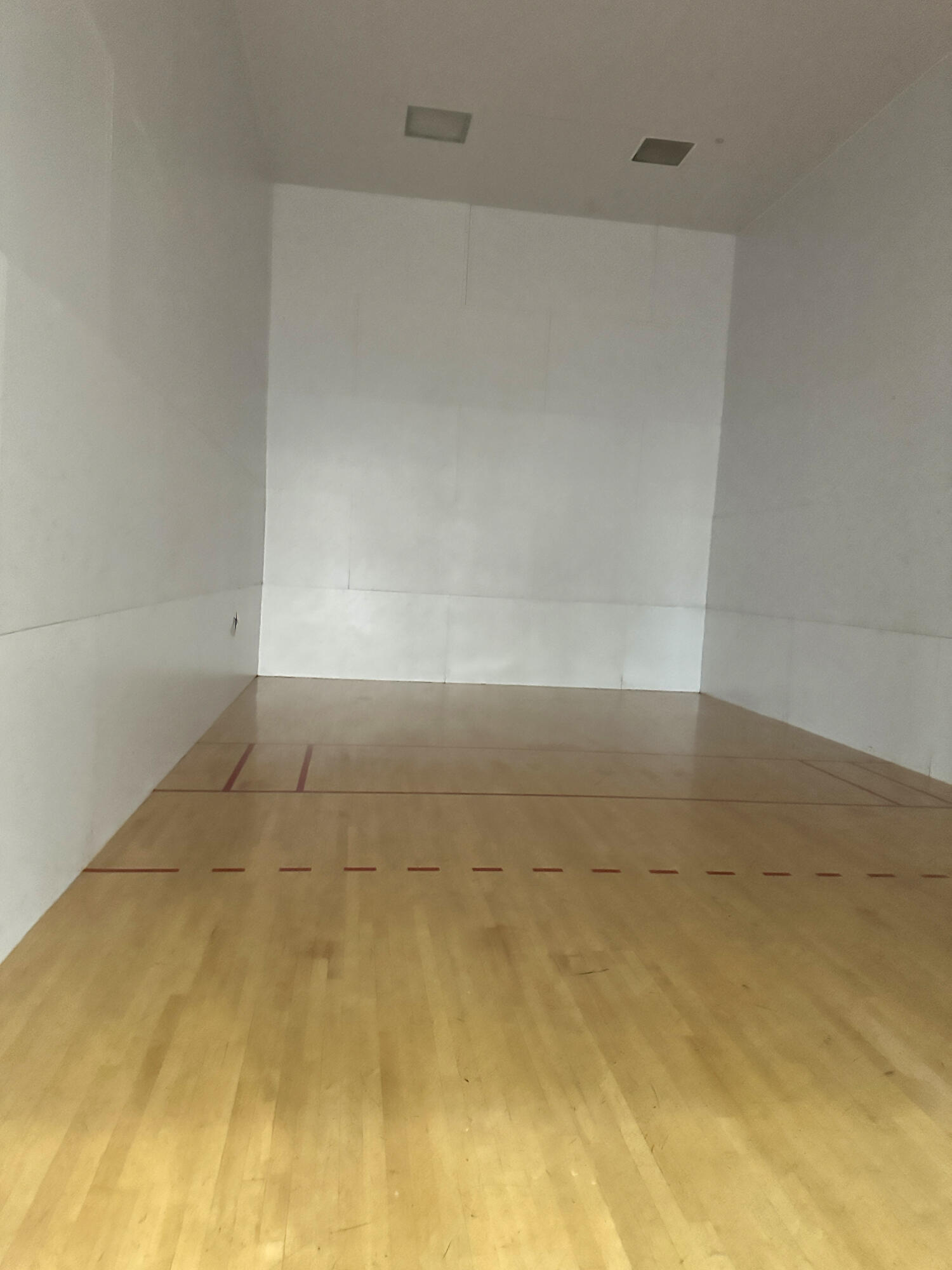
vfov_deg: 71.6
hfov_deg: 56.8
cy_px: 635
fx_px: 880
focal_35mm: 24
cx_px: 476
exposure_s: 1/30
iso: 1000
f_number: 1.78
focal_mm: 6.86
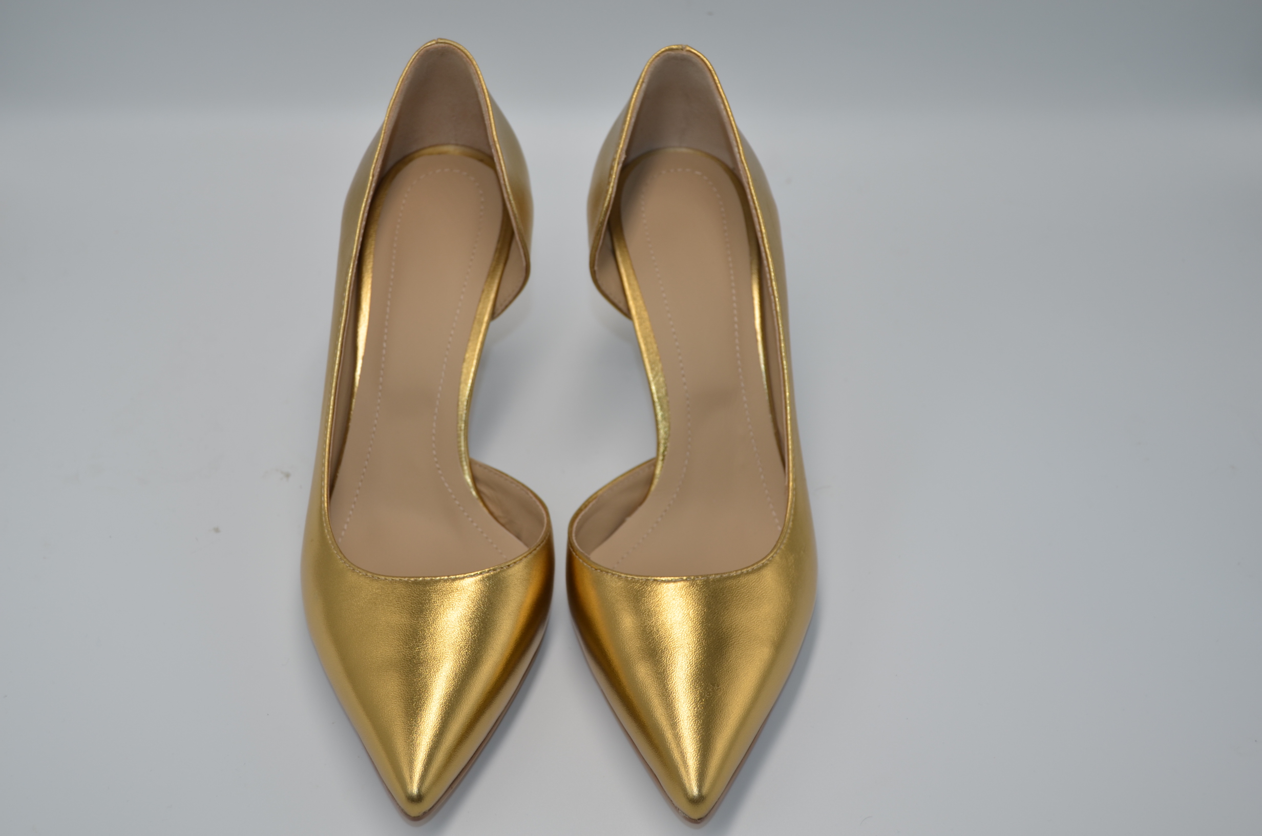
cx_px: 631
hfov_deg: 37.9
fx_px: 1837
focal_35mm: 52
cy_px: 418
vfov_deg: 25.6
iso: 100
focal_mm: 35
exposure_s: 1/200
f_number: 4.5
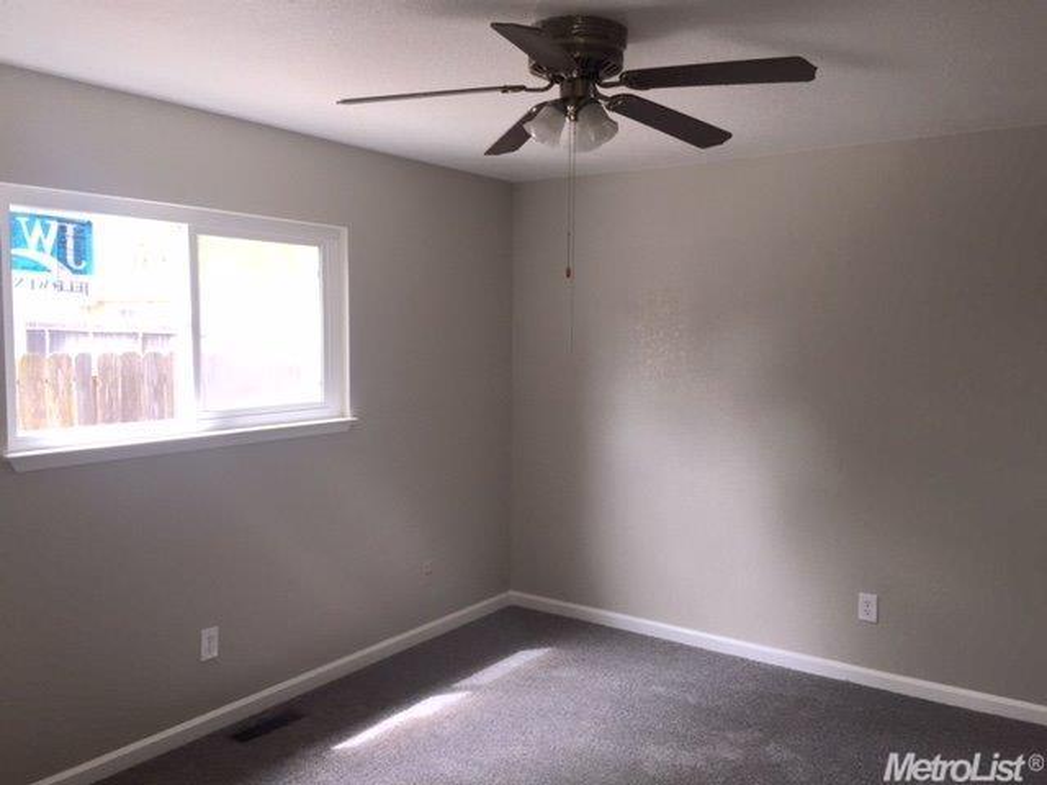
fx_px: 877
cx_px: 524
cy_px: 392
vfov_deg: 48.2
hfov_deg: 61.7
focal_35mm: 29
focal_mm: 4.15
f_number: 2.2
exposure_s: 1/37
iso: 32
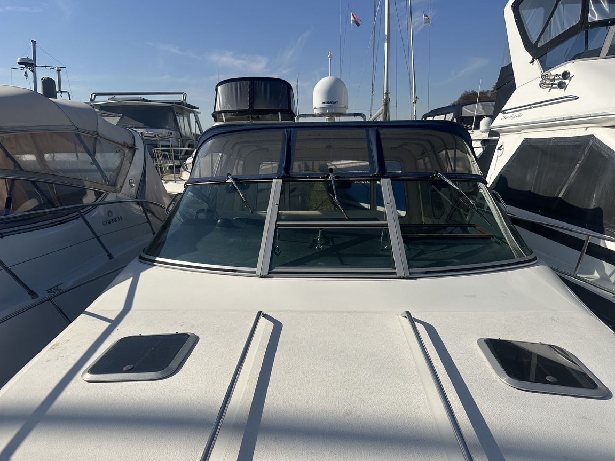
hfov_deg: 69.4
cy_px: 233
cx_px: 302
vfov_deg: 54.9
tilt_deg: -11.7
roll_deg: +1.7
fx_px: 444
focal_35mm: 25
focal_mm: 6.86
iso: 80
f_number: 1.78
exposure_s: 1/13699
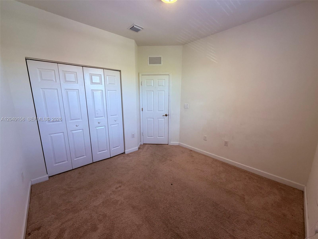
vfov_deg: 85.7
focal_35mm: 14
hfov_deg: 102.1
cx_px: 159
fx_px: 129
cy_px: 120
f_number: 2.2
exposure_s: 1/120
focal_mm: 2.22
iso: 250
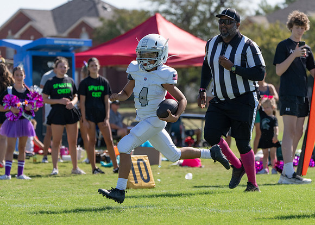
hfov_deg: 7.6
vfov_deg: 5.5
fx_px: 2360
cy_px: 136
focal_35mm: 264
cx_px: 177
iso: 320
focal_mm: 200
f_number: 5.6
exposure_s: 1/1600
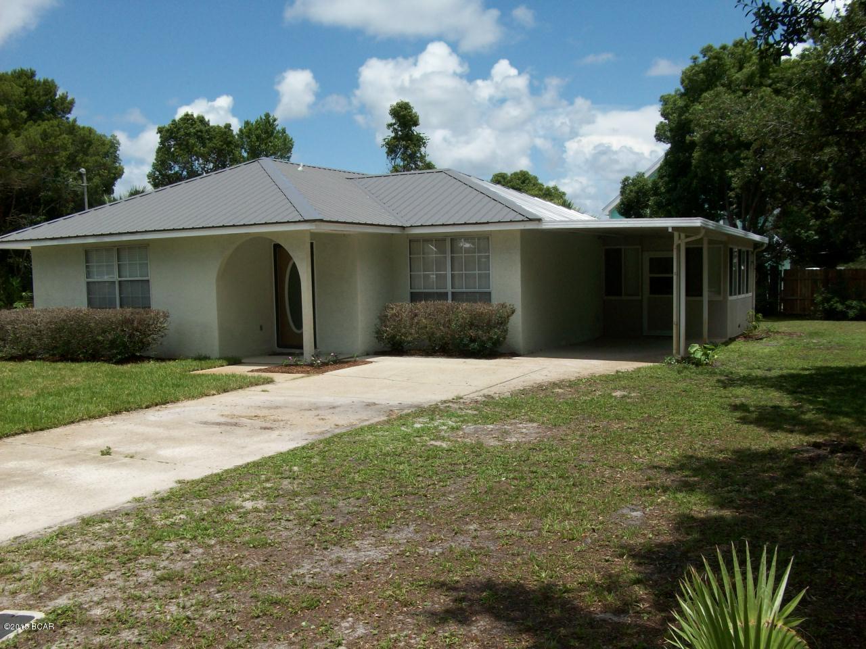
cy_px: 324
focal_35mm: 34
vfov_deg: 41.8
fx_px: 851
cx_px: 433
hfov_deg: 54.0
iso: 64
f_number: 5.5
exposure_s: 1/453
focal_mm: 5.7
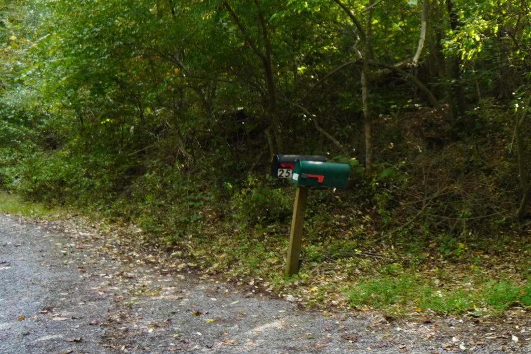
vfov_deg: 28.6
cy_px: -3
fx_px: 649
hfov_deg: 34.5
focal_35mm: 44
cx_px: 652
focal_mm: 10
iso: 160
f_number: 4
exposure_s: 1/60
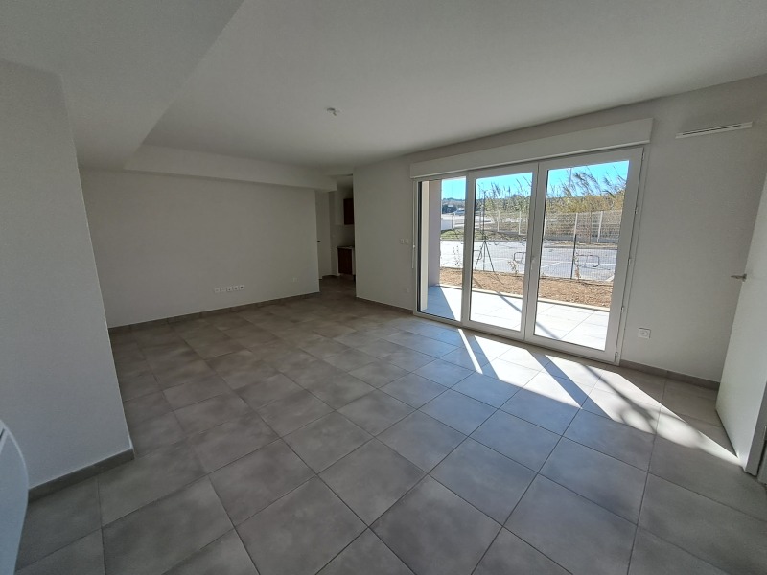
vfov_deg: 89.9
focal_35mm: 13
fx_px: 288
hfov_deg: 106.2
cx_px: 384
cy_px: 288
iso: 40
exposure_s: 1/602
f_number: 2.2
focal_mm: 1.42
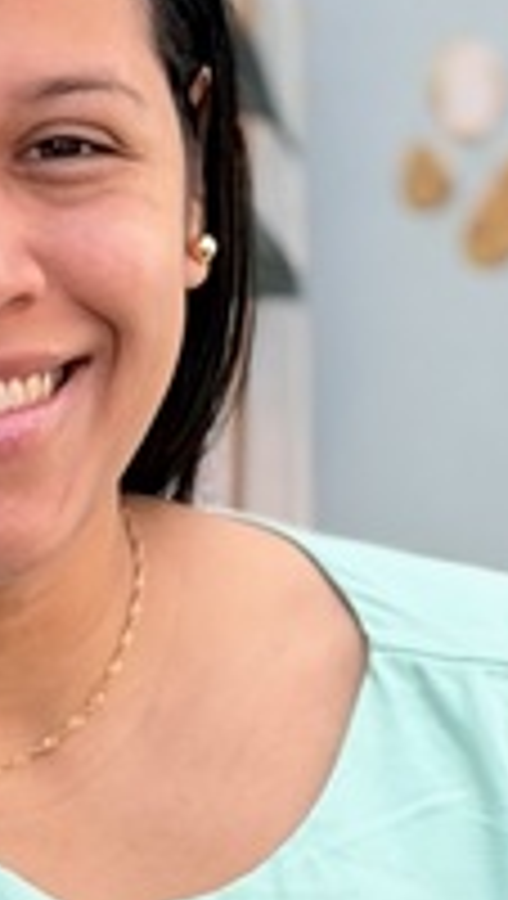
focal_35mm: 251
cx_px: 108
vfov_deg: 8.5
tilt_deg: -8.9
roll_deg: +1.6
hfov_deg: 4.9
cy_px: 1161
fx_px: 5990
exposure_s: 1/855
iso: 64
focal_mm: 6.76
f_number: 1.78
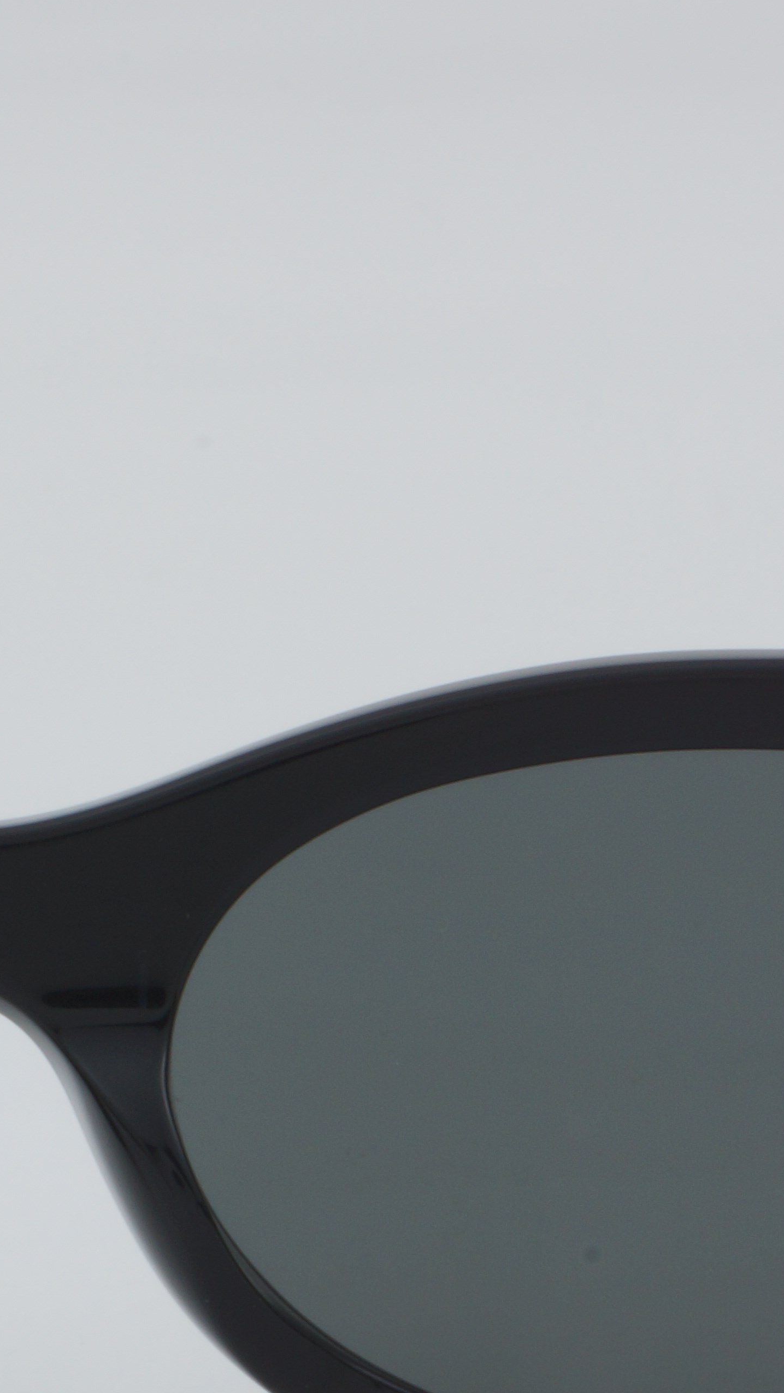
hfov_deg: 6.0
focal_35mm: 203
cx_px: -79
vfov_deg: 10.6
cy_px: 1088
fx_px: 7511
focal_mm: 55
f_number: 29
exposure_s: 1/4
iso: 100
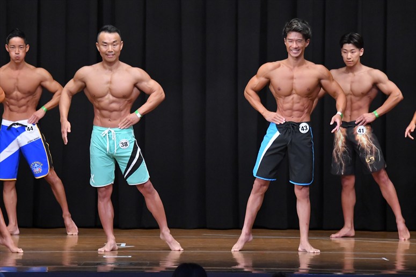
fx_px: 2599
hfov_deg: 9.2
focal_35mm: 225
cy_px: 138
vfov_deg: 6.1
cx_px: 208
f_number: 5.6
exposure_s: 1/400
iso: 8000
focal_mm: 150
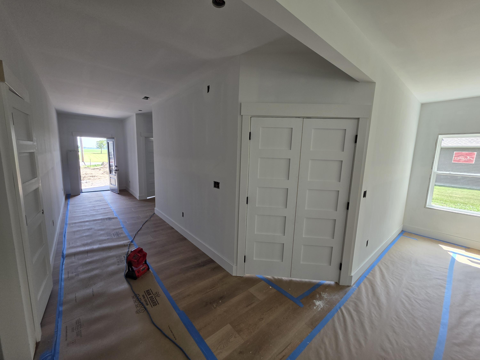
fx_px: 180
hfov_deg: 106.2
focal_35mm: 13
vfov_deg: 89.9
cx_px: 240
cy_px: 180
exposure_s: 1/120
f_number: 1.9
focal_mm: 2.2
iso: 50
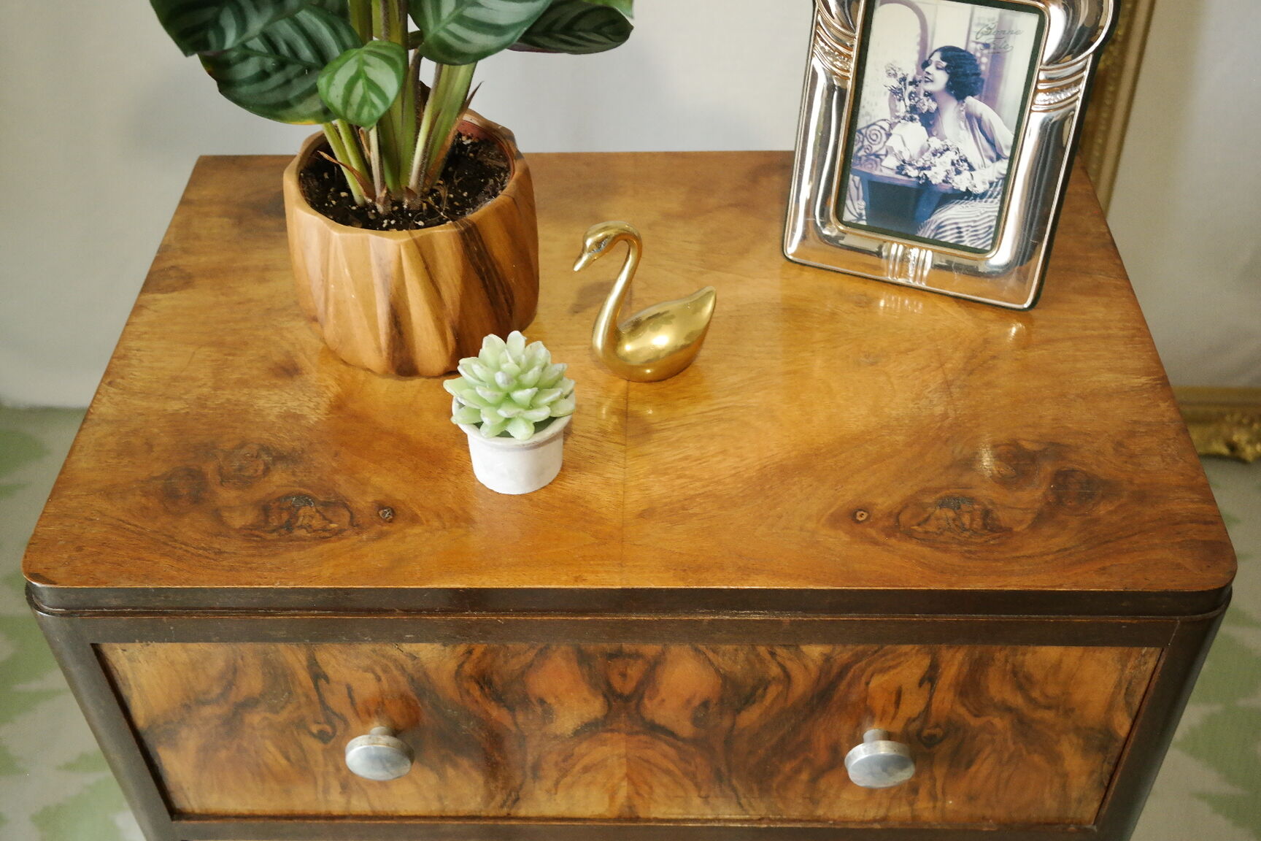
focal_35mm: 40
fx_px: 1401
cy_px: 420
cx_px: 630
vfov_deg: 33.4
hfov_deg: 48.5
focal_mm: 26
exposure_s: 1/30
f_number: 5.6
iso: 1600
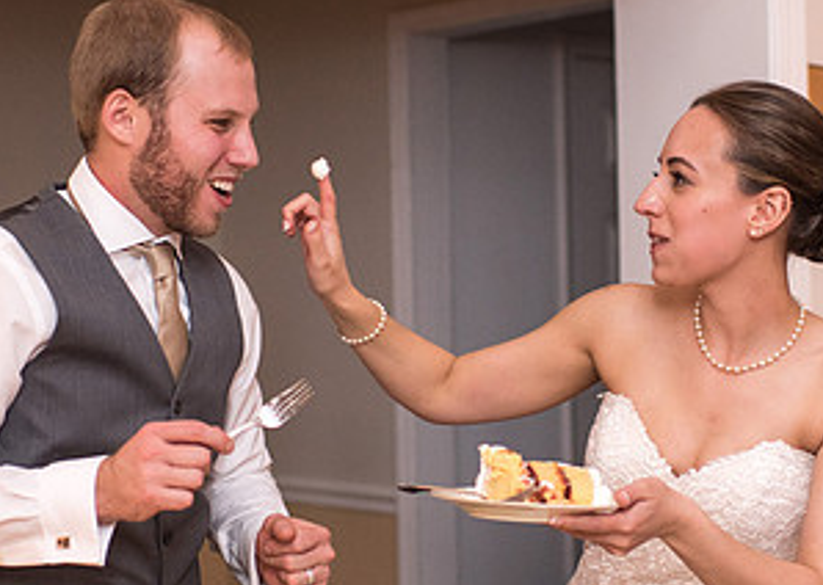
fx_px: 1844
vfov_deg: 18.0
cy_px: 308
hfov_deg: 25.2
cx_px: 387
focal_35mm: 79
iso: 1000
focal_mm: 35
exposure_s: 1/200
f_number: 2
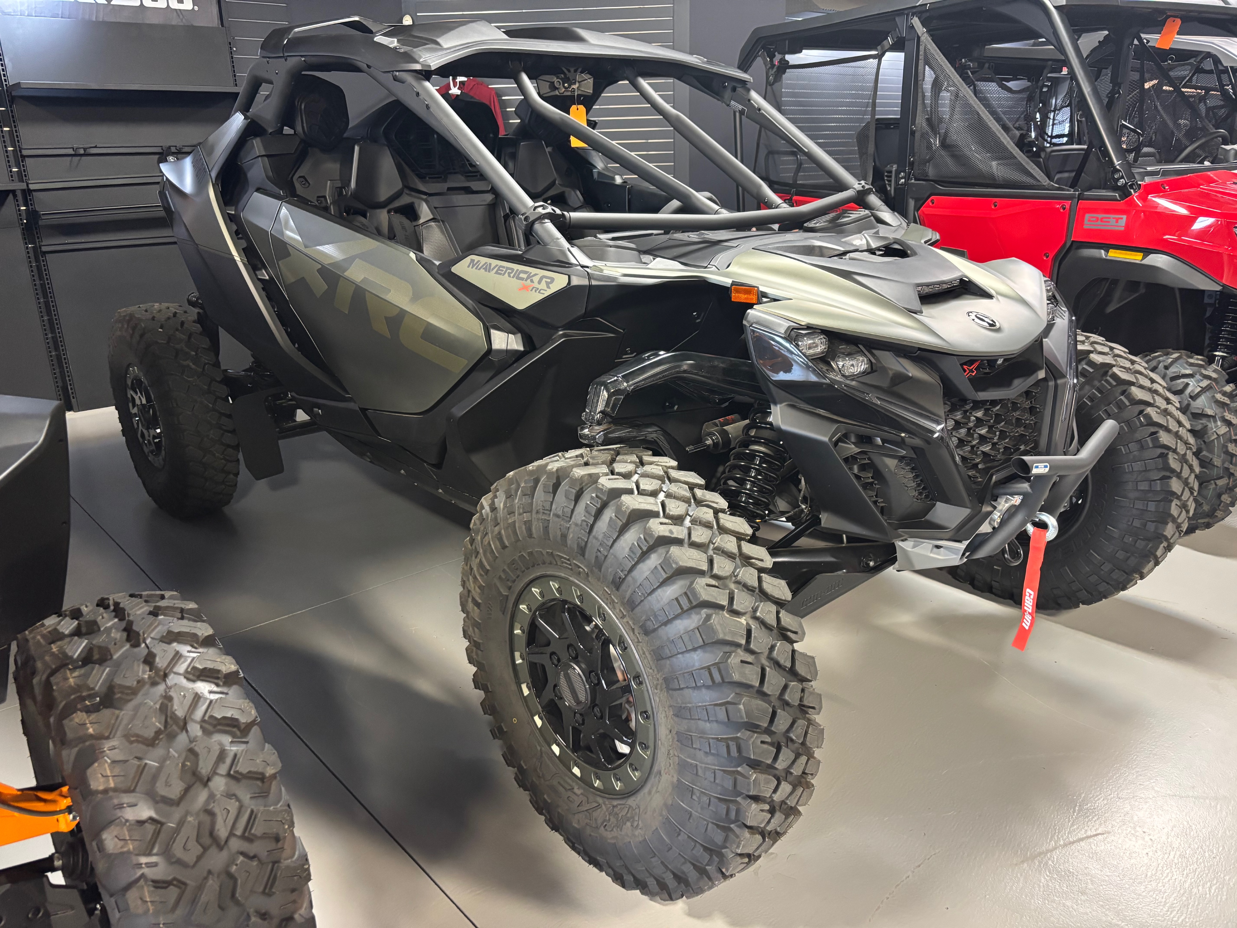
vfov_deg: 53.1
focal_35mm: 26
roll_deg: +1.2
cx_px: 618
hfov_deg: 67.3
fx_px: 929
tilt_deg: -17.7
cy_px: 464
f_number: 1.6
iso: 500
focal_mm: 5.96
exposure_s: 1/40
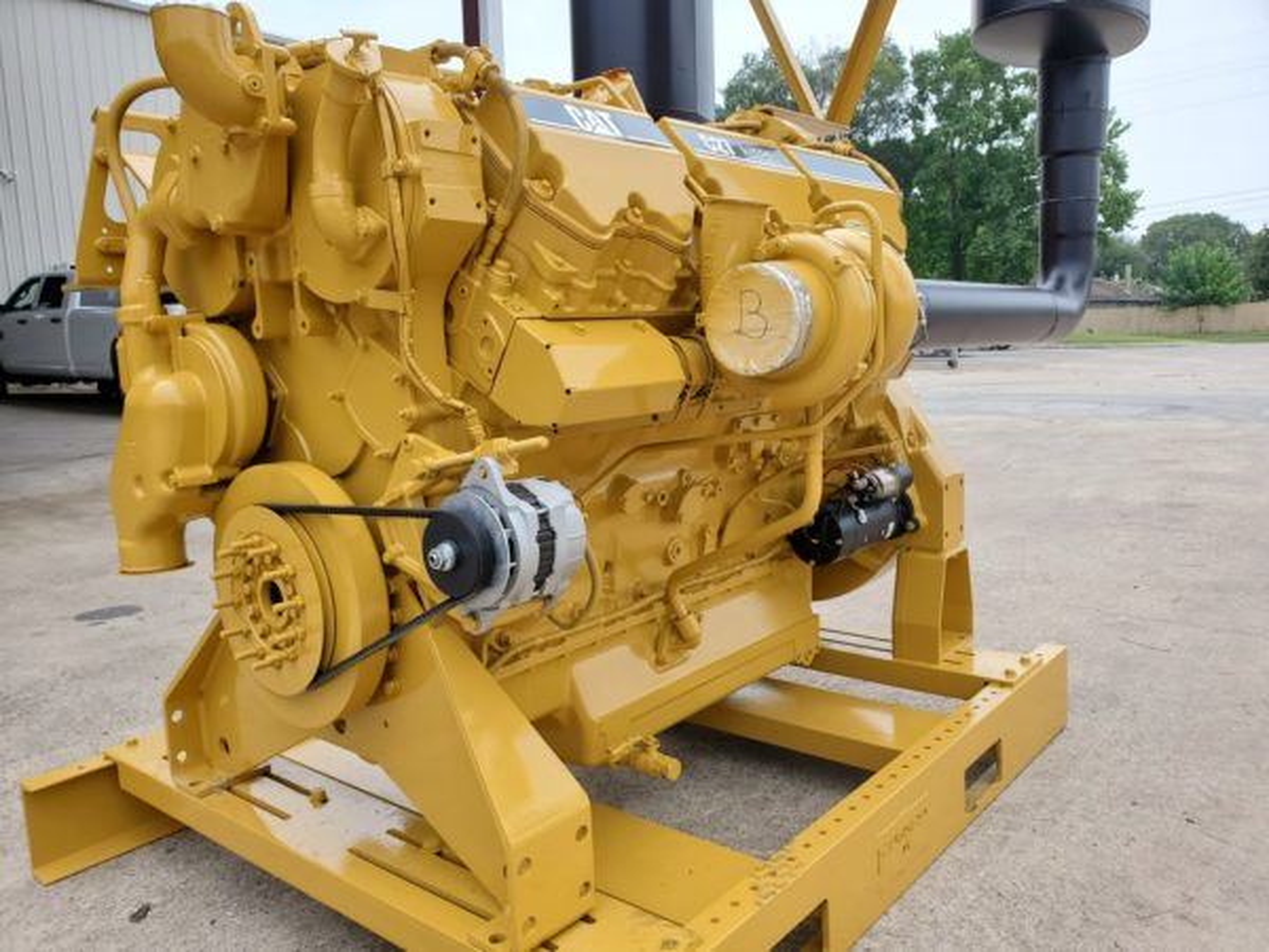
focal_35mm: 26
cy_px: 476
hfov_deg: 67.3
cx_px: 634
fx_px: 953
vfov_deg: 53.1
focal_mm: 4.3
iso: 50
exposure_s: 1/481
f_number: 2.4
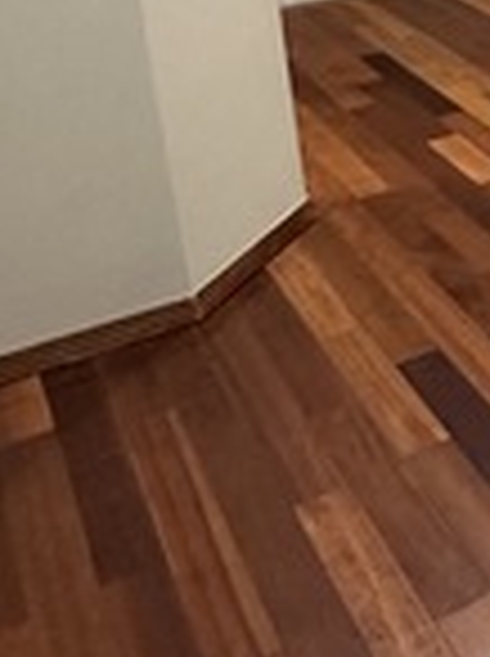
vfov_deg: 27.8
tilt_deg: -12.1
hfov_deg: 18.8
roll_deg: +1.0
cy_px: -56
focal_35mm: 64
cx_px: 827
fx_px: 1211
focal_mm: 2.22
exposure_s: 1/60
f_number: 2.2
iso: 500
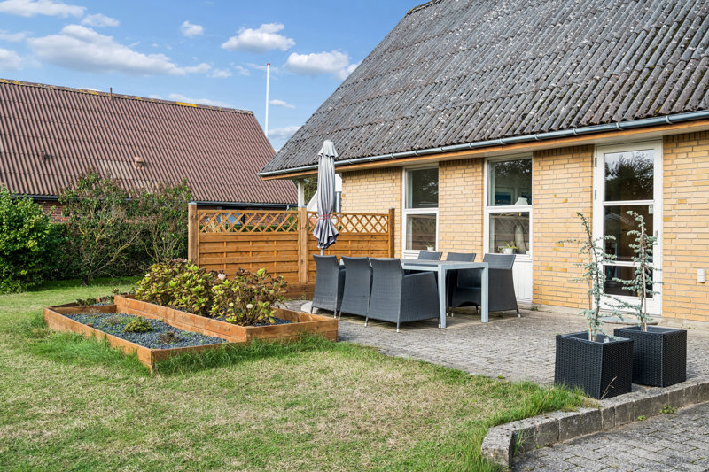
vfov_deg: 38.9
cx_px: 354
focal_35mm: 34
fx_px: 669
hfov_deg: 55.8
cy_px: 236
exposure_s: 1/320
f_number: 9
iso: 500
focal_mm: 34
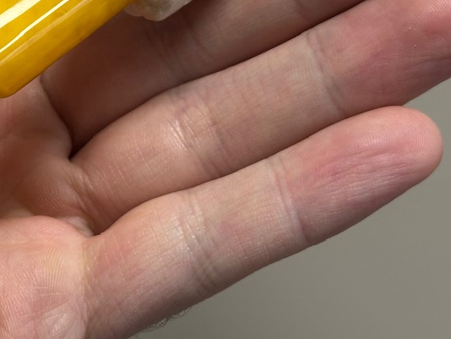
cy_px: -38
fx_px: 1499
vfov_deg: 12.7
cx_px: 8
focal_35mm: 115
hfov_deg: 16.8
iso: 64
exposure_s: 1/121
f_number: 1.78
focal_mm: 6.86
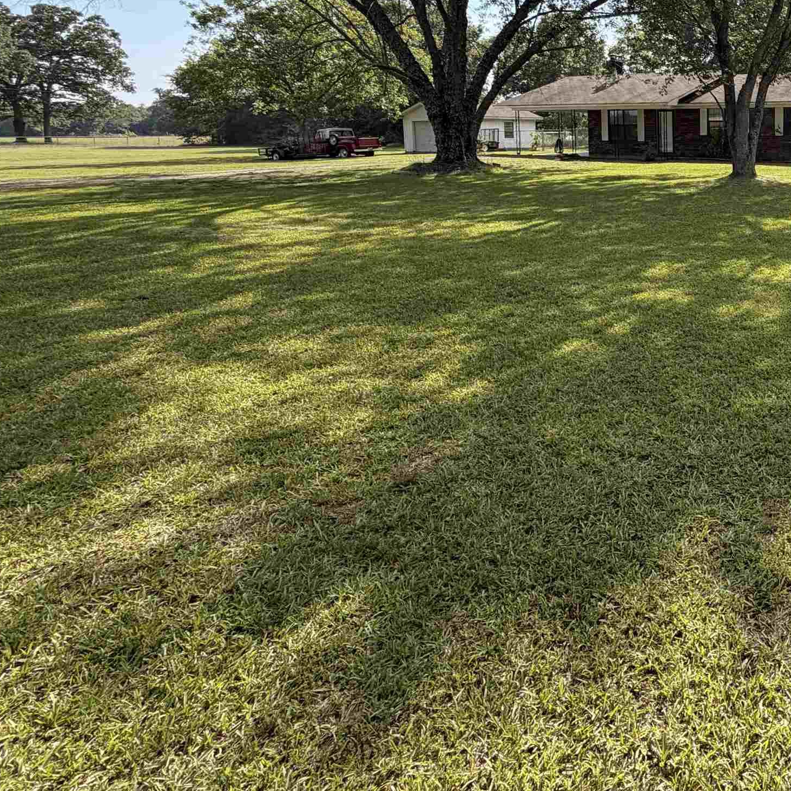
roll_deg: +0.4
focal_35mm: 26
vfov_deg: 58.0
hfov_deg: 50.2
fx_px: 672
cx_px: 780
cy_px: 205
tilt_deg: -7.4
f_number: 2.2
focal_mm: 2.22
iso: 32
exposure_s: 1/770
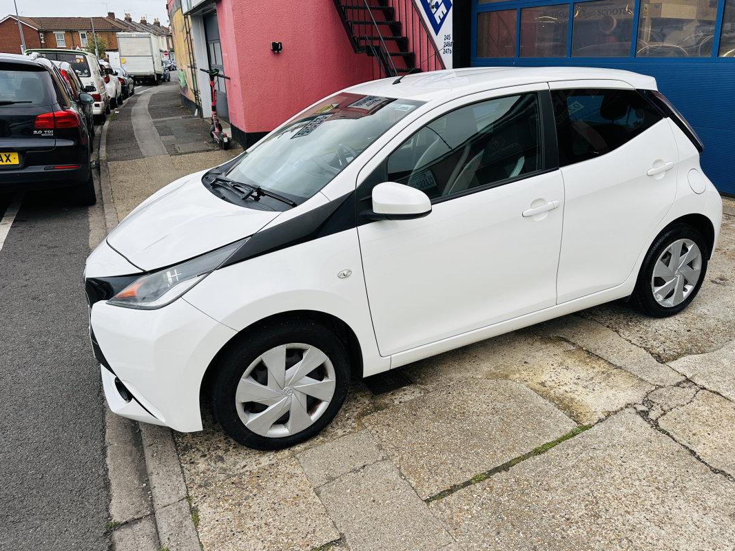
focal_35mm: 27
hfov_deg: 65.1
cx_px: 410
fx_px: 573
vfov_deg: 51.2
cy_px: 245
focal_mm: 6.86
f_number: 1.78
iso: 80
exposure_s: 1/303
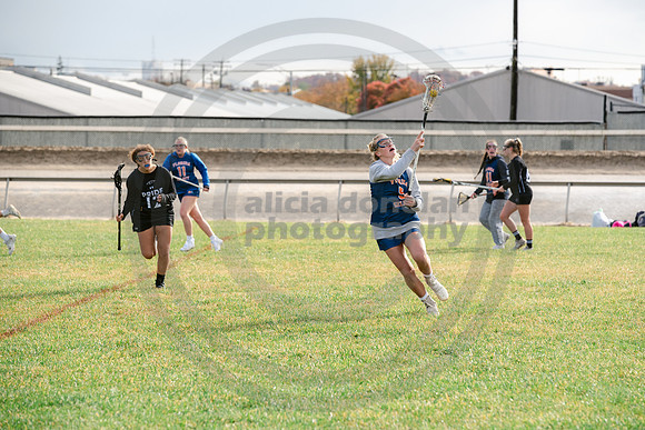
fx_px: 2752
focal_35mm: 154
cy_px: 215
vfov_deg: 8.9
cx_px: 333
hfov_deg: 13.4
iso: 400
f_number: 5
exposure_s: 1/1600
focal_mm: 145
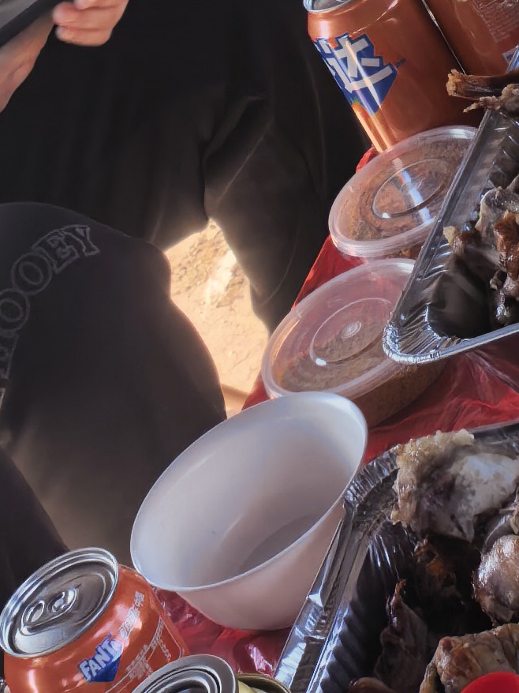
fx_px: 2240
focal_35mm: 112
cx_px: 267
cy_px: -459
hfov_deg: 13.2
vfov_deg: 15.6
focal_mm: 5.75
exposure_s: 1/100
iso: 160
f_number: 4
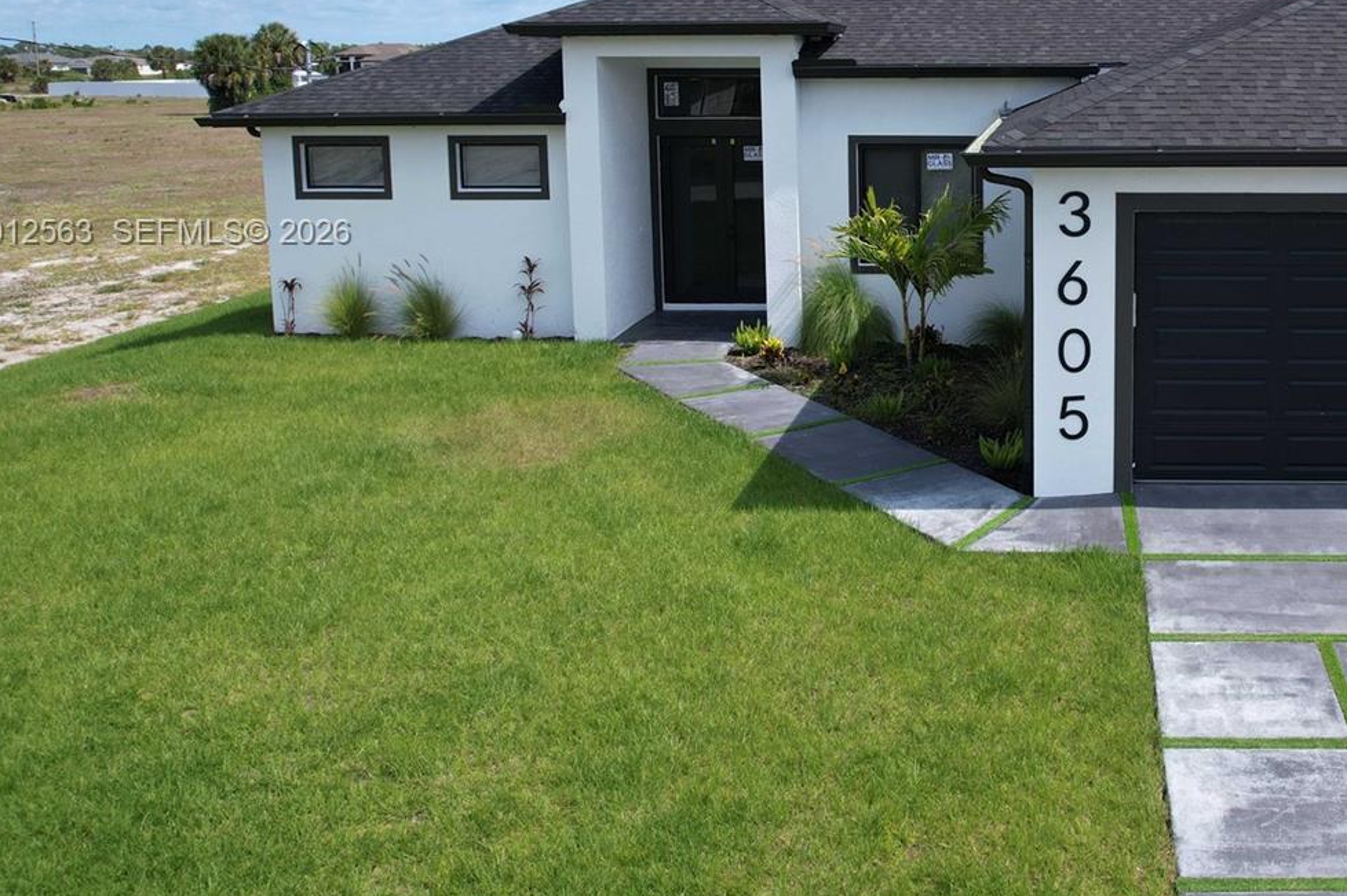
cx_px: 1023
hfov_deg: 50.8
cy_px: 234
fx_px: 1346
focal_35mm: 36
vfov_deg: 36.1
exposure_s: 1/1500
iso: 100
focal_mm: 8.38
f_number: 2.8
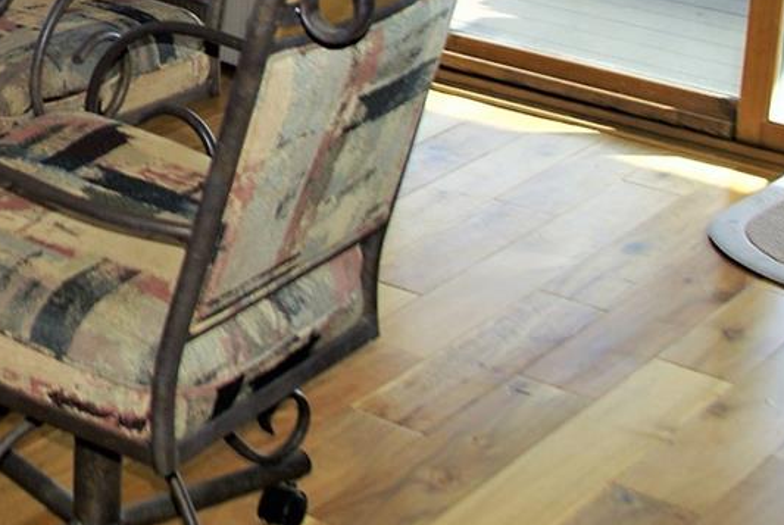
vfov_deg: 14.5
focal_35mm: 90
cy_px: -194
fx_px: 1963
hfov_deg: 20.7
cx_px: -212
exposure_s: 1/125
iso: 100
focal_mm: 20
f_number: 4
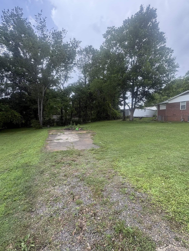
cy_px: 122
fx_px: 116
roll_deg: +1.3
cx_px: 95
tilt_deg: -3.8
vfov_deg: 94.5
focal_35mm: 16
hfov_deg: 78.1
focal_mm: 2.22
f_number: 2.2
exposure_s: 1/435
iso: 64
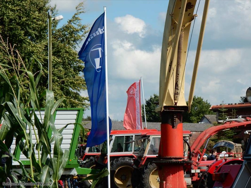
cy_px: 94
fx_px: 1399
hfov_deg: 10.2
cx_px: 126
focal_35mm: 193
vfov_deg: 7.7
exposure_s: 1/640
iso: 125
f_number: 6.3
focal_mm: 34.5
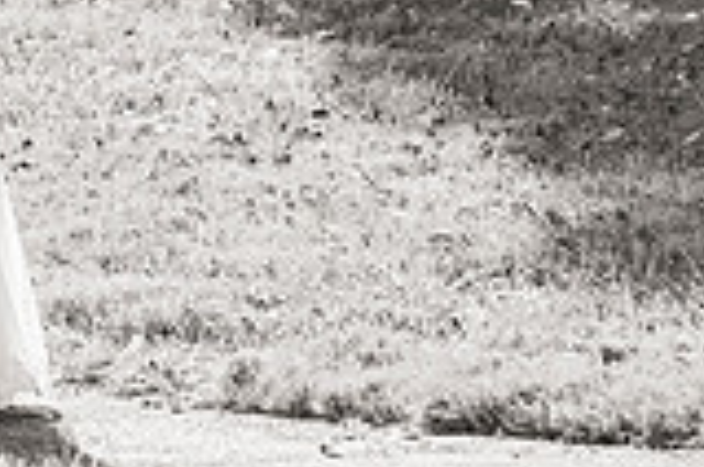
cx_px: -255
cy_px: -145
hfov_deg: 4.5
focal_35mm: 454
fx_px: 8860
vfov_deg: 3.0
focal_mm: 125
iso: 640
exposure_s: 1/1600
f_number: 4
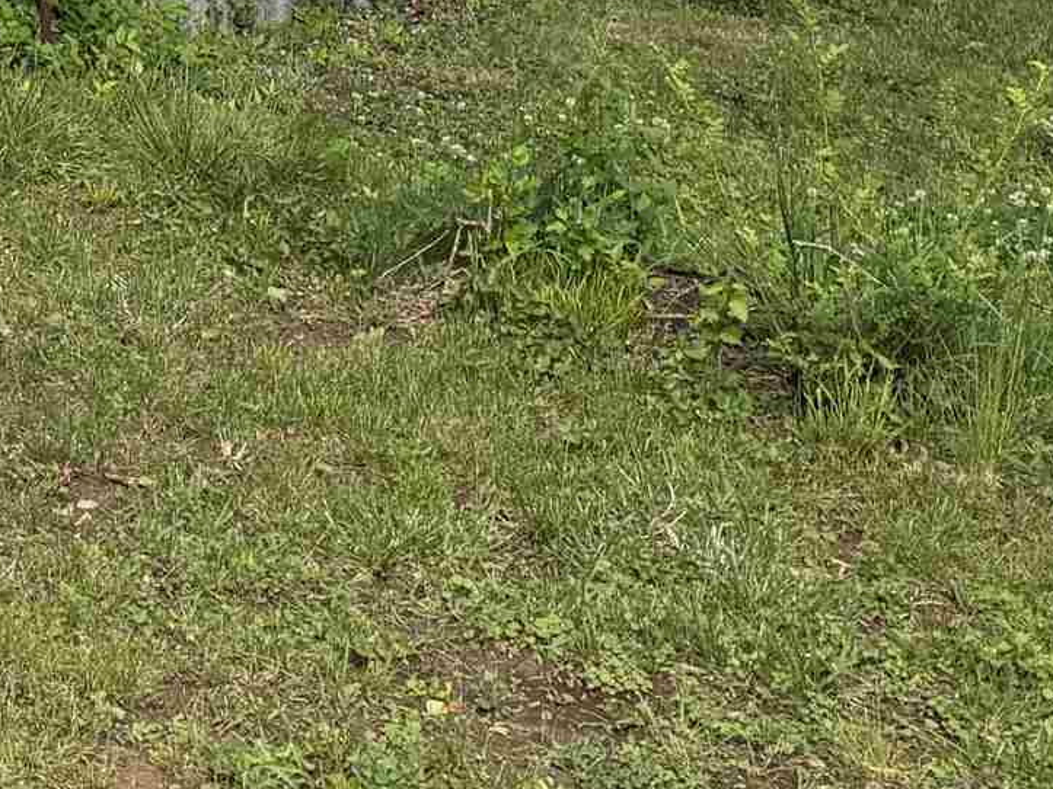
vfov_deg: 13.5
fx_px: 3102
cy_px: -445
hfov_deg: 18.3
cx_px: -210
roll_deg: +1.4
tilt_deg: -4.3
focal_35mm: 102
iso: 100
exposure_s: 1/2169
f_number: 1.78
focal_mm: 6.76
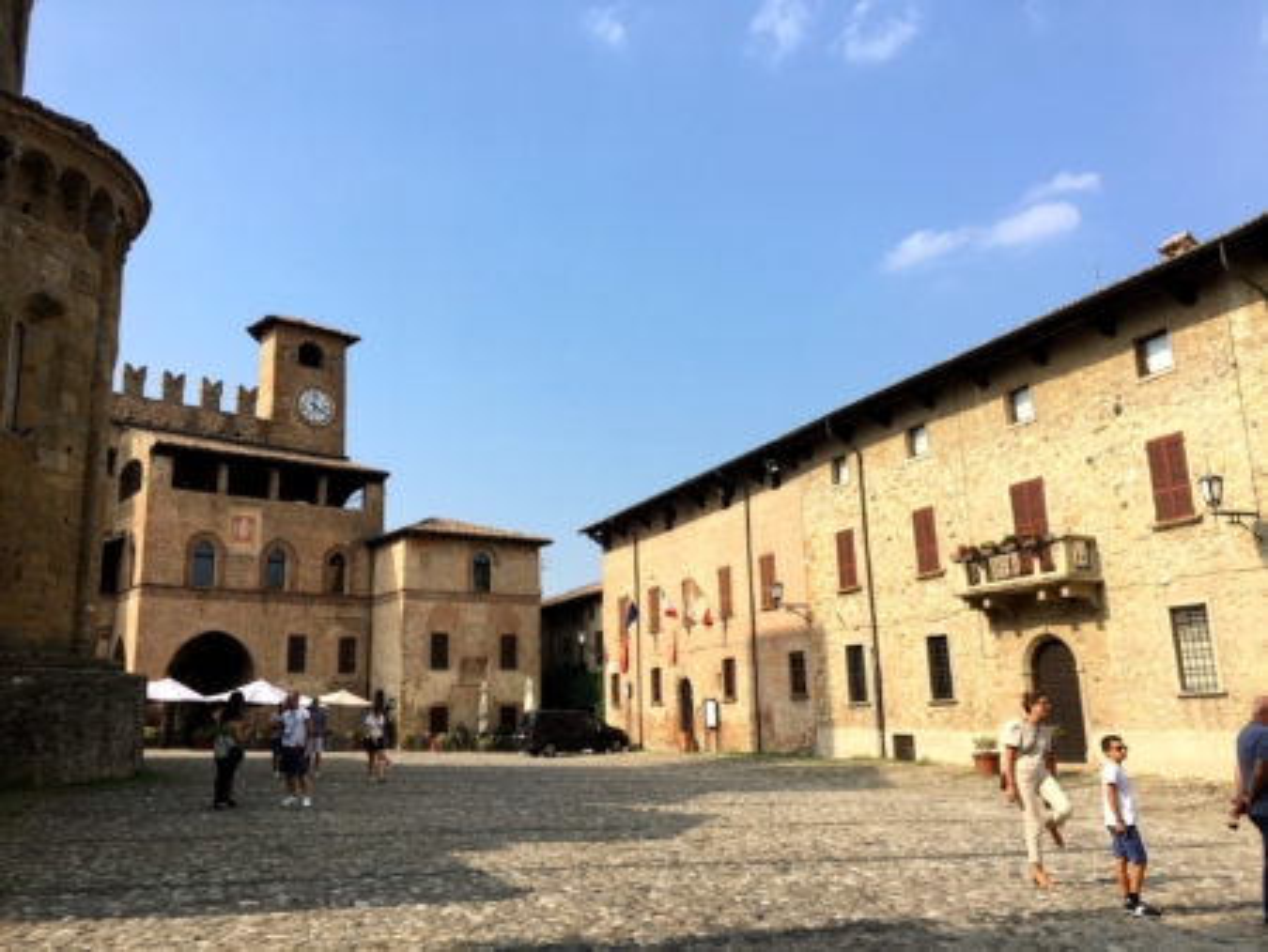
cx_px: 634
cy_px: 476
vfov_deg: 48.3
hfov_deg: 61.6
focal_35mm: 29
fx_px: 1063
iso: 25
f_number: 2.2
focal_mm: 4.15
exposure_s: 1/1099
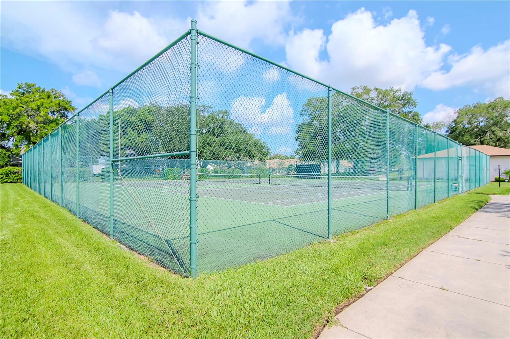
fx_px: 255
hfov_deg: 90.0
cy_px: 170
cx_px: 255
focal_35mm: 18
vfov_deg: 67.4
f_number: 5
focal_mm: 12
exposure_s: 1/3200
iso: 640
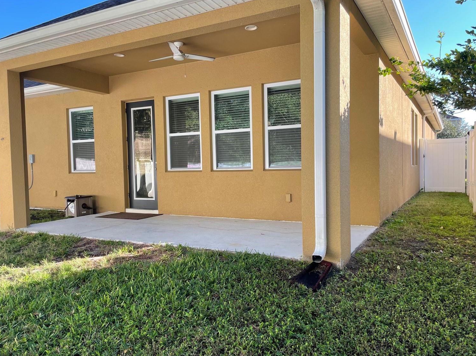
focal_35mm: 28
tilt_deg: -1.8
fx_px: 385
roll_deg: +2.0
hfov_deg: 63.5
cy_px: 183
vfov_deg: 49.7
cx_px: 239
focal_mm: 4.2
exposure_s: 1/355
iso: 32
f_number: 1.6
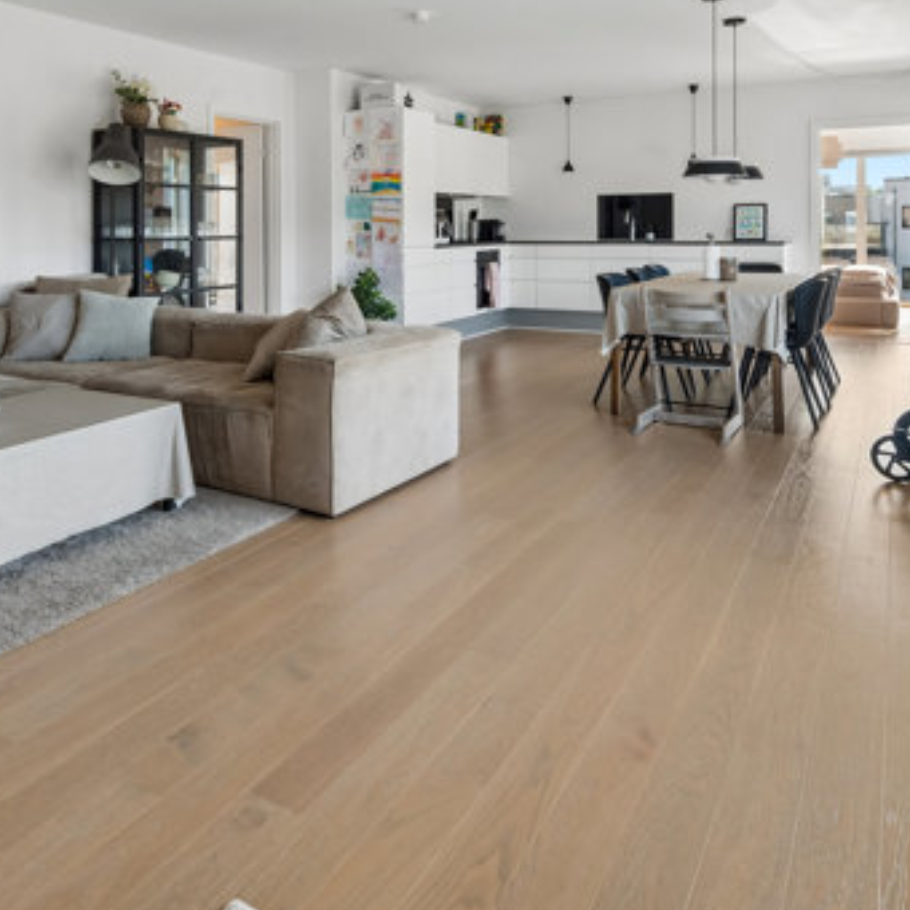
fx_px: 833
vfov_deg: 54.6
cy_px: 229
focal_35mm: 28
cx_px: 345
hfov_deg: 56.7
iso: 200
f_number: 10
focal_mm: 14
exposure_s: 1/13
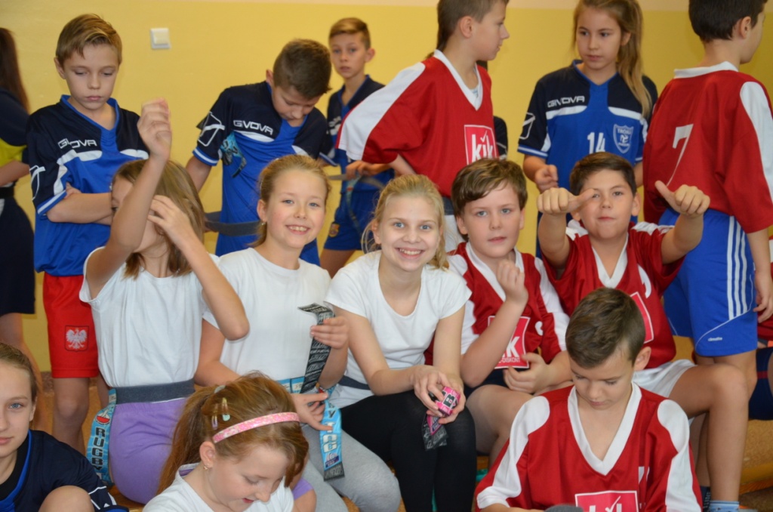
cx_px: 386
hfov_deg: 33.5
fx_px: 1286
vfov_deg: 22.5
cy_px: 256
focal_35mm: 60
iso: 1000
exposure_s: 1/60
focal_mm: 40
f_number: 4.5
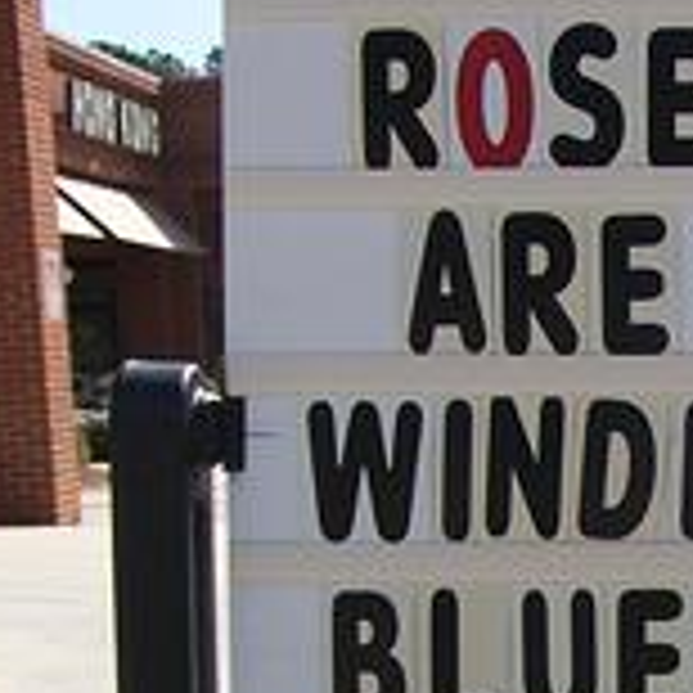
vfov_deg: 16.7
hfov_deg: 16.3
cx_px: 844
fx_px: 2310
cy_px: 675
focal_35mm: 102
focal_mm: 6.3
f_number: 4
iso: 80
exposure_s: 1/640
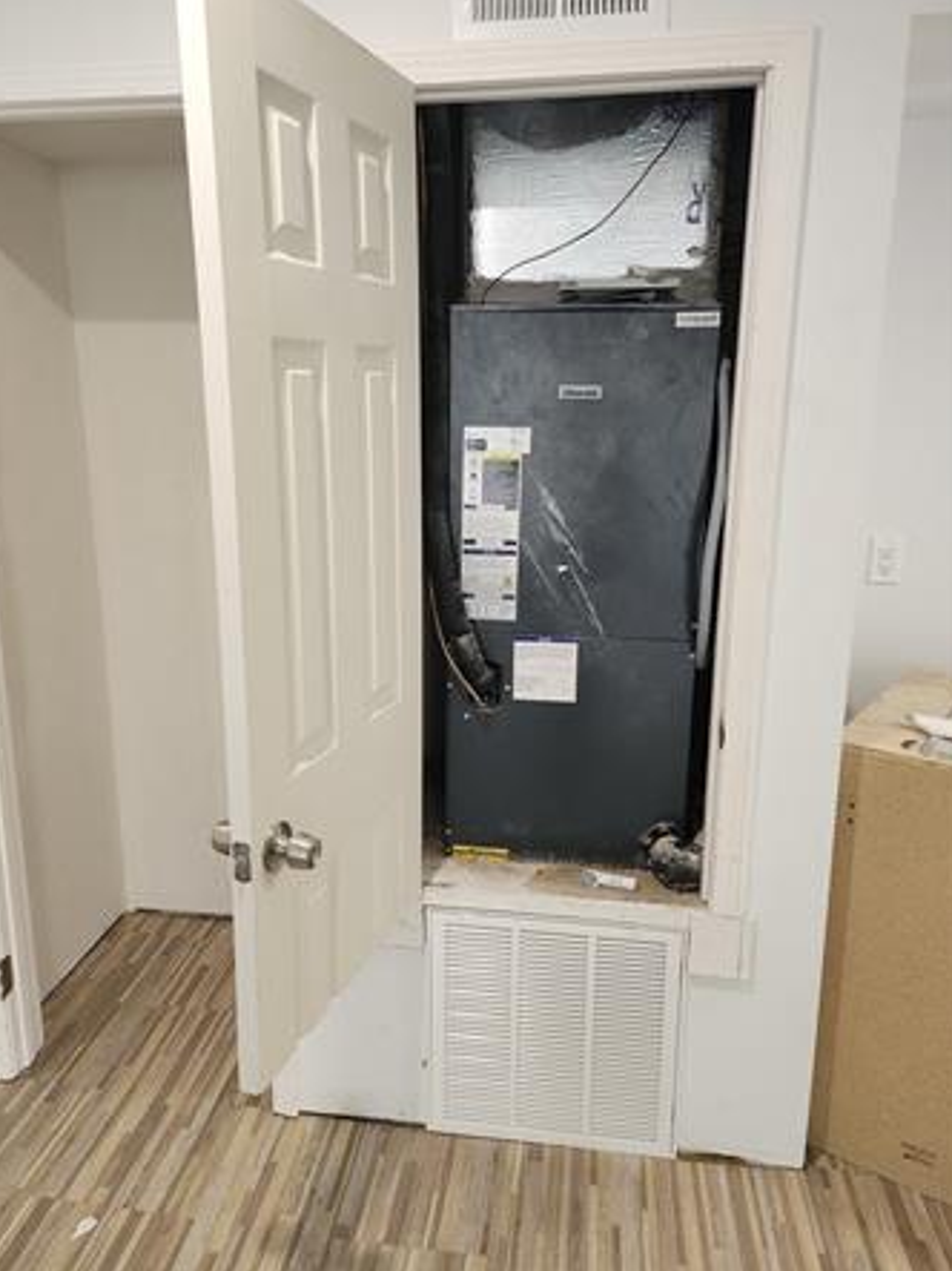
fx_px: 954
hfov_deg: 53.0
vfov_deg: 67.3
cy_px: 634
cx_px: 453
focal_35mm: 26
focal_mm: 5
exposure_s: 1/120
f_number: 1.8
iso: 320
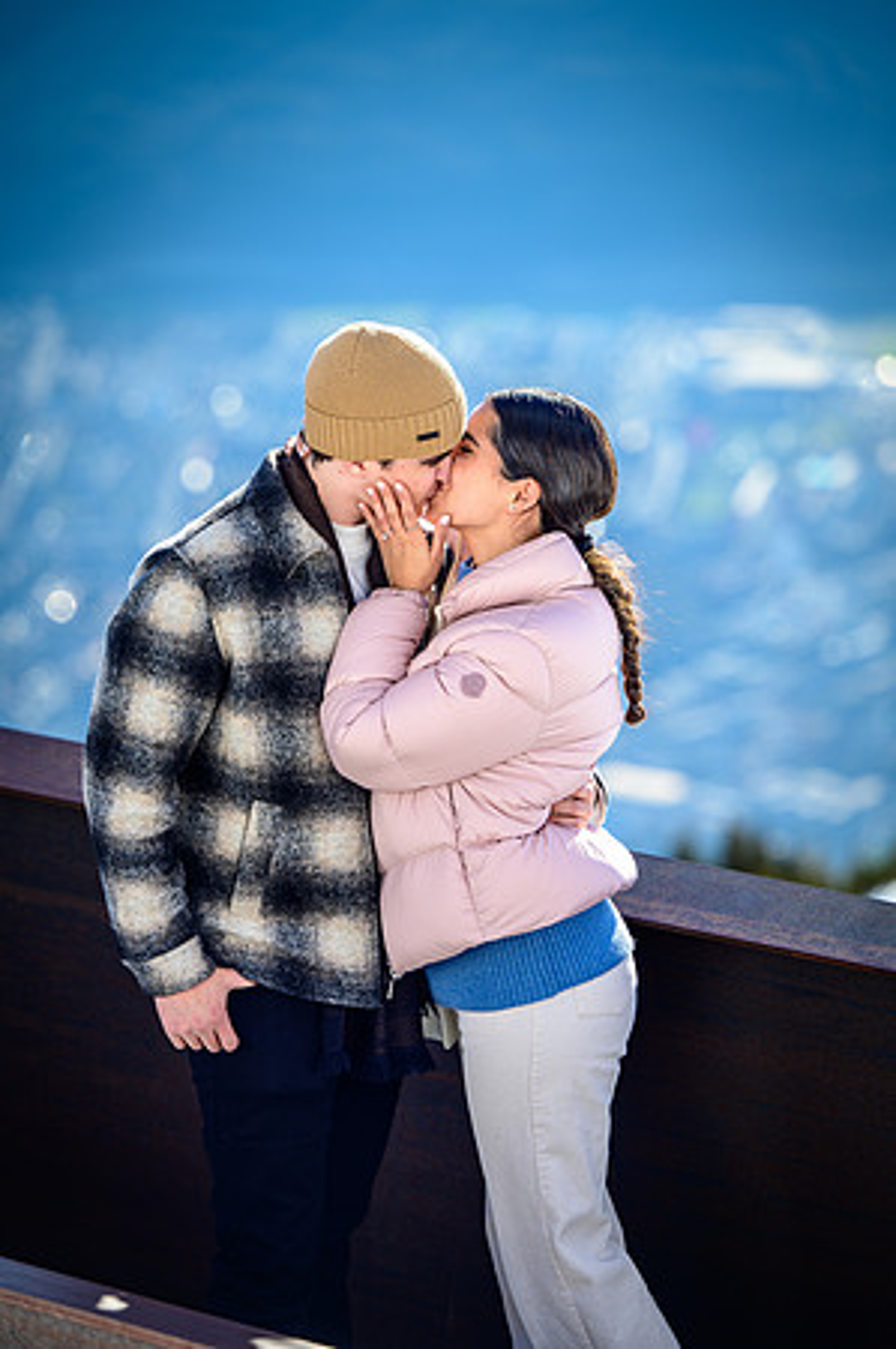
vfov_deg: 15.2
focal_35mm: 135
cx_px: 448
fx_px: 5051
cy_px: 674
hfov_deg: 10.1
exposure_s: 1/1000
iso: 100
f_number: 3.2
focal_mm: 135
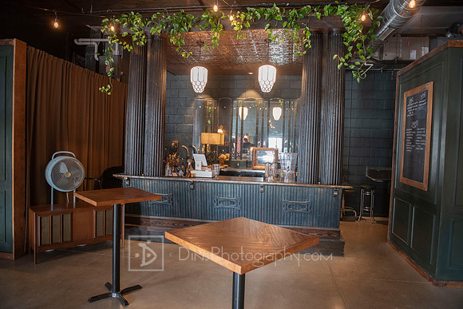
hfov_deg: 73.7
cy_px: 154
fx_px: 309
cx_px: 232
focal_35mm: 24
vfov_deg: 53.2
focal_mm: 24
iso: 1600
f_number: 2.8
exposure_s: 1/60
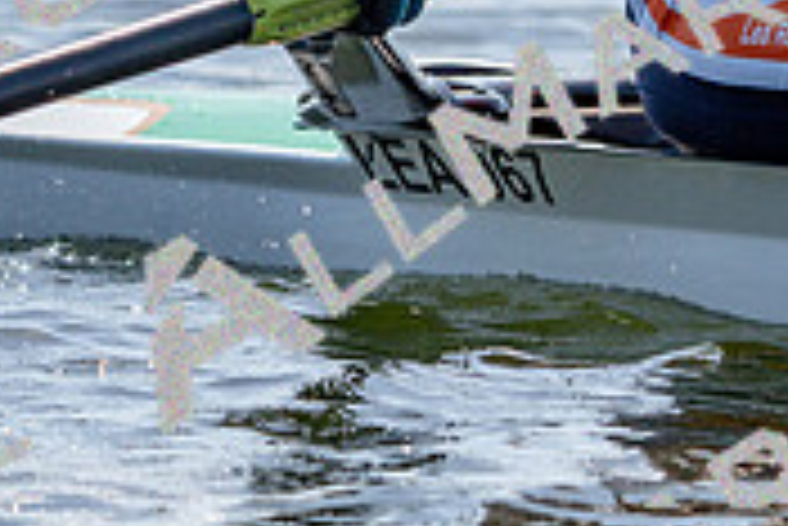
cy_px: -263
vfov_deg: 1.9
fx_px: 15838
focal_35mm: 723
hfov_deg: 2.8
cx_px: 1058
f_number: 5.6
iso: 250
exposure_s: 1/2000
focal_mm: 218
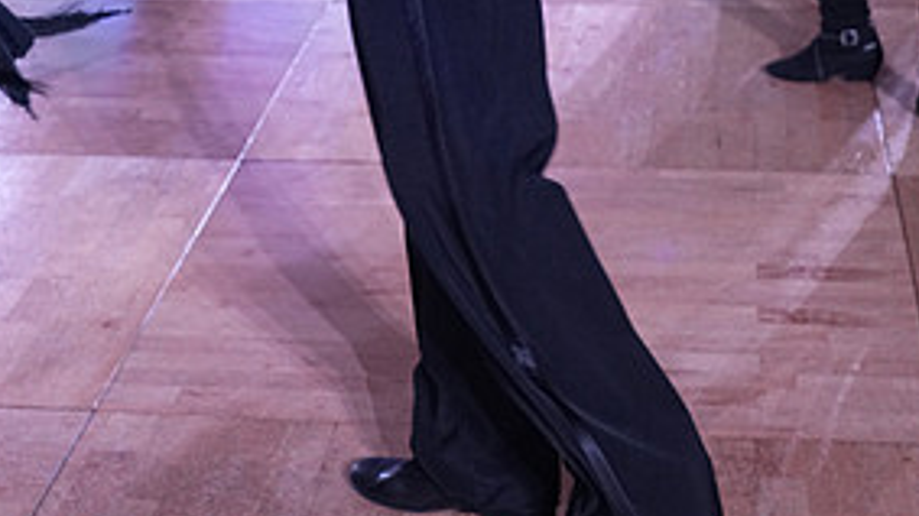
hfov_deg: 21.1
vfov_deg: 11.4
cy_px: -286
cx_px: 297
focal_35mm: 101
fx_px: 2460
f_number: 5.6
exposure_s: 1/250
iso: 2500
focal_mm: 47
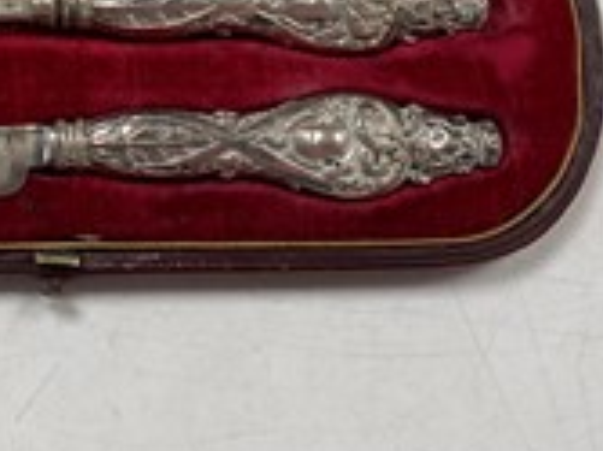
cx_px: 72
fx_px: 1358
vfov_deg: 17.6
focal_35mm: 78
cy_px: -150
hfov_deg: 24.4
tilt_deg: -67.5
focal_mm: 4.25
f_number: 1.8
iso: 40
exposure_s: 1/100
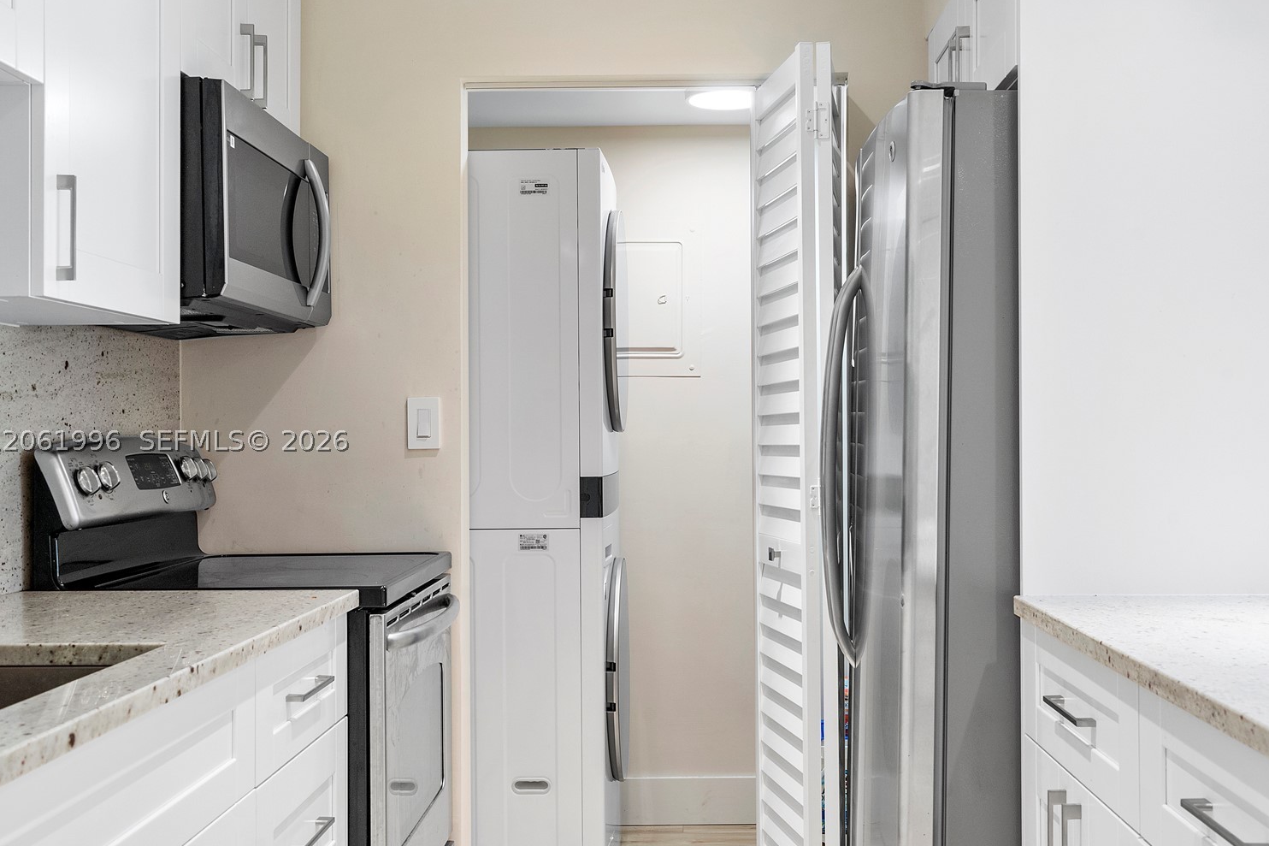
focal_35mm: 40
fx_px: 1410
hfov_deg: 48.4
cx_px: 684
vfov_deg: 33.4
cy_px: 440
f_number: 9
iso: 500
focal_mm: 35
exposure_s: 1/25
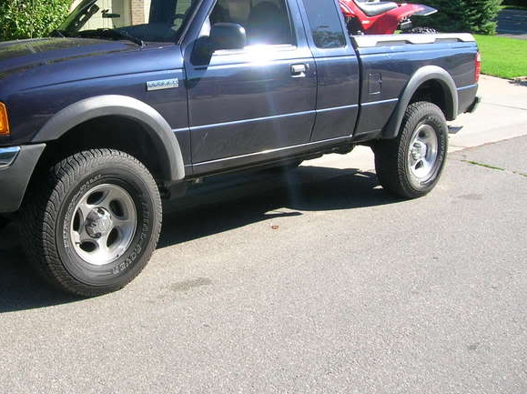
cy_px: 127
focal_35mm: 47
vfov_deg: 30.6
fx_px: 715
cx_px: 178
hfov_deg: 40.0
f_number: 4.9
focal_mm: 5.7
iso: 50
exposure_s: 1/125
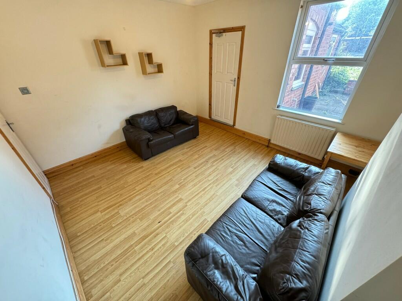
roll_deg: +1.5
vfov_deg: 85.7
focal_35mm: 14
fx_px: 163
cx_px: 201
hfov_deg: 102.1
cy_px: 150
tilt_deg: -32.8
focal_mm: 2.22
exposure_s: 1/60
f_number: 2.2
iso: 400
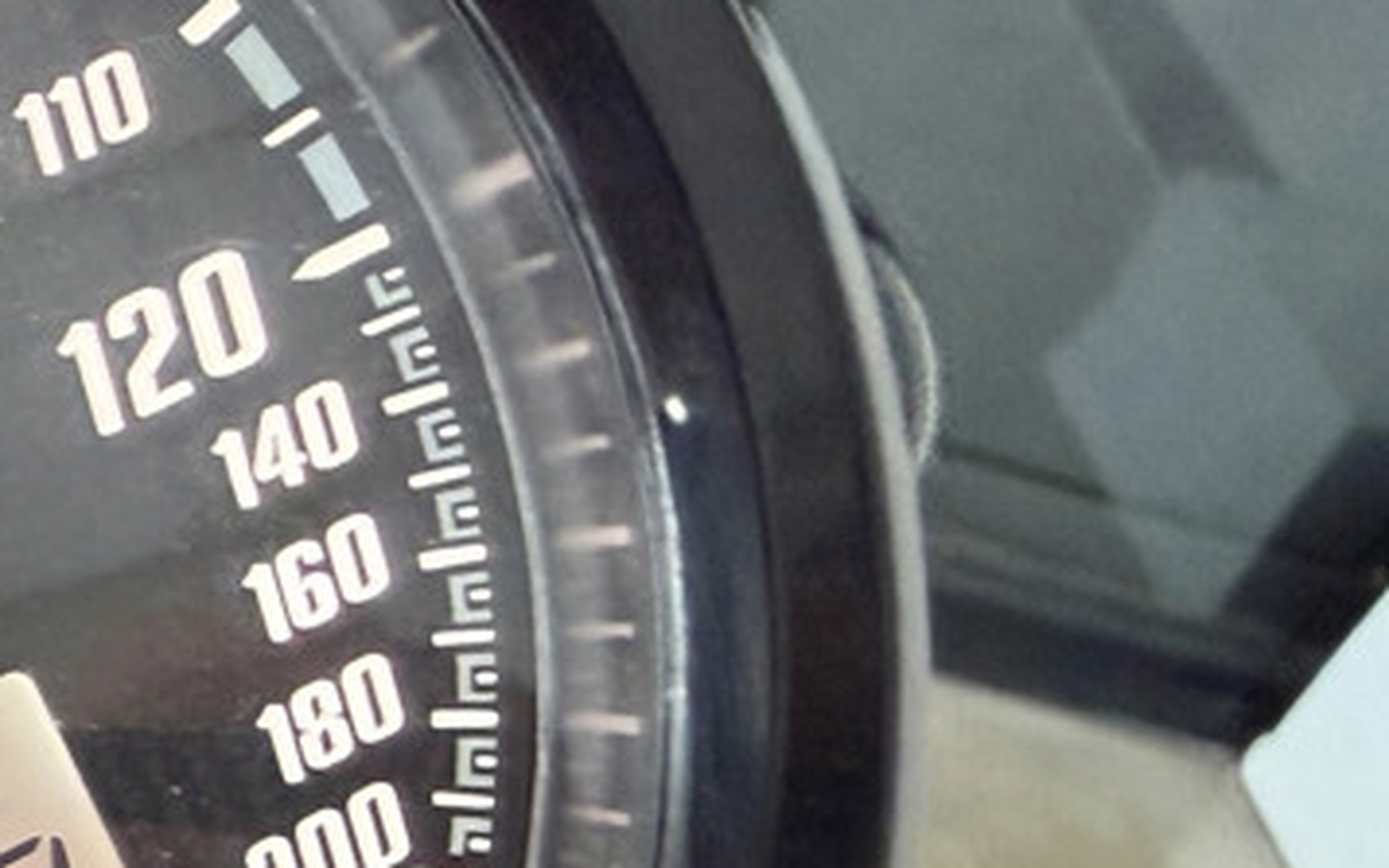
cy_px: 845
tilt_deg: -39.4
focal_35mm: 76
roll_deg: -14.3
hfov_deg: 23.4
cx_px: -504
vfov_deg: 16.8
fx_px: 2877
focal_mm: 2.22
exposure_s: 1/60
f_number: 2.2
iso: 400
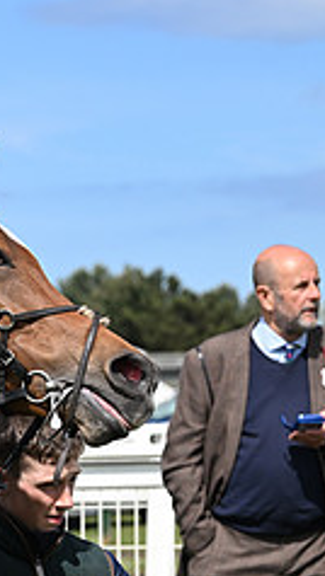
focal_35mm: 312
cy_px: 422
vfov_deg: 6.9
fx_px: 4777
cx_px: -318
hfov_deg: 3.9
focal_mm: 122
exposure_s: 1/2000
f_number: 7.1
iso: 500
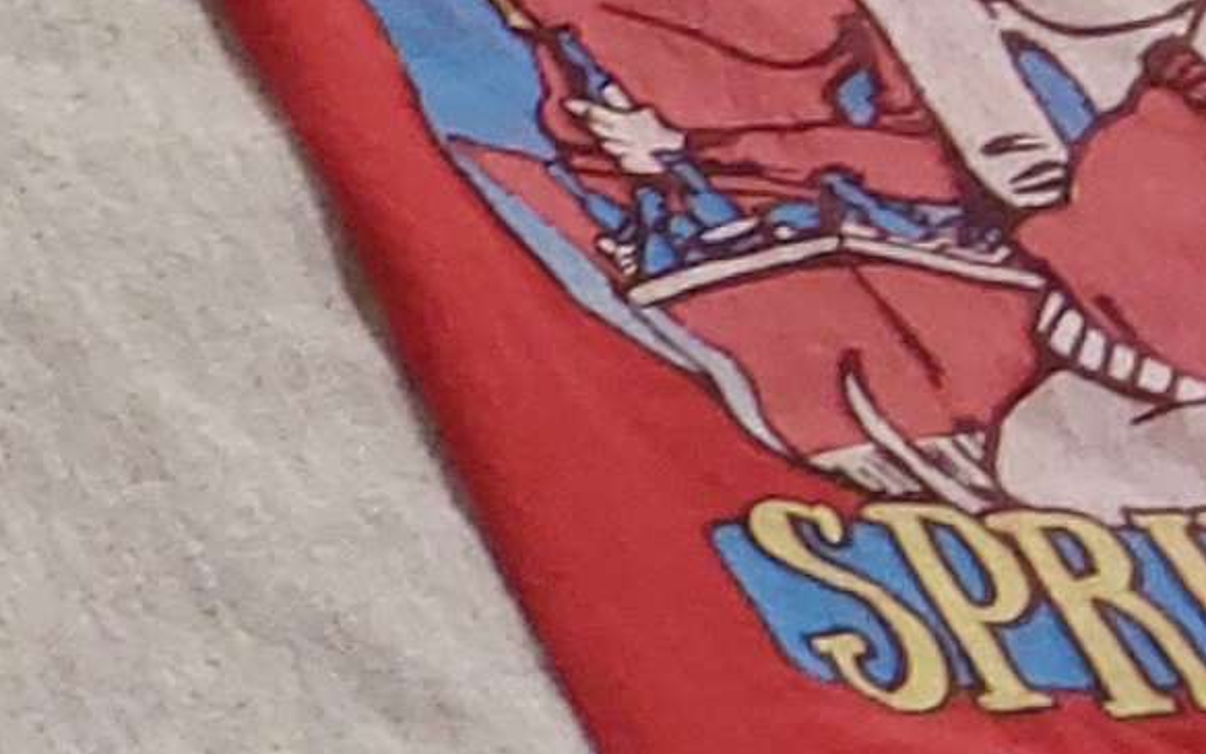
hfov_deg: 10.1
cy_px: 12
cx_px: -2154
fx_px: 5456
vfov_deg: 7.9
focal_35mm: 166
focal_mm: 2.91
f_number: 1.9
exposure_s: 1/50
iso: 80
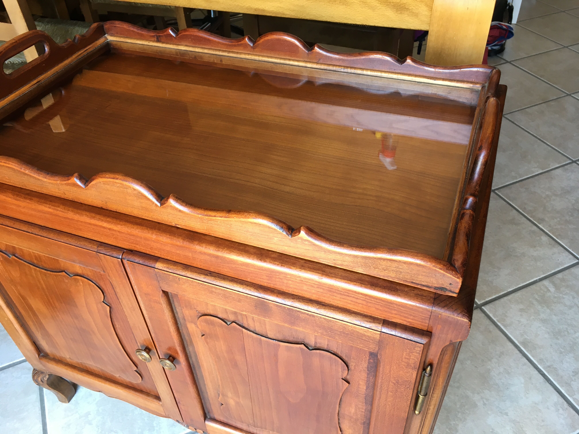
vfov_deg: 48.2
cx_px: 290
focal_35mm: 29
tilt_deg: -41.6
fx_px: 485
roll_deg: +2.9
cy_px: 217
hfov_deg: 61.7
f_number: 2.2
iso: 80
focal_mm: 4.15
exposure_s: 1/33
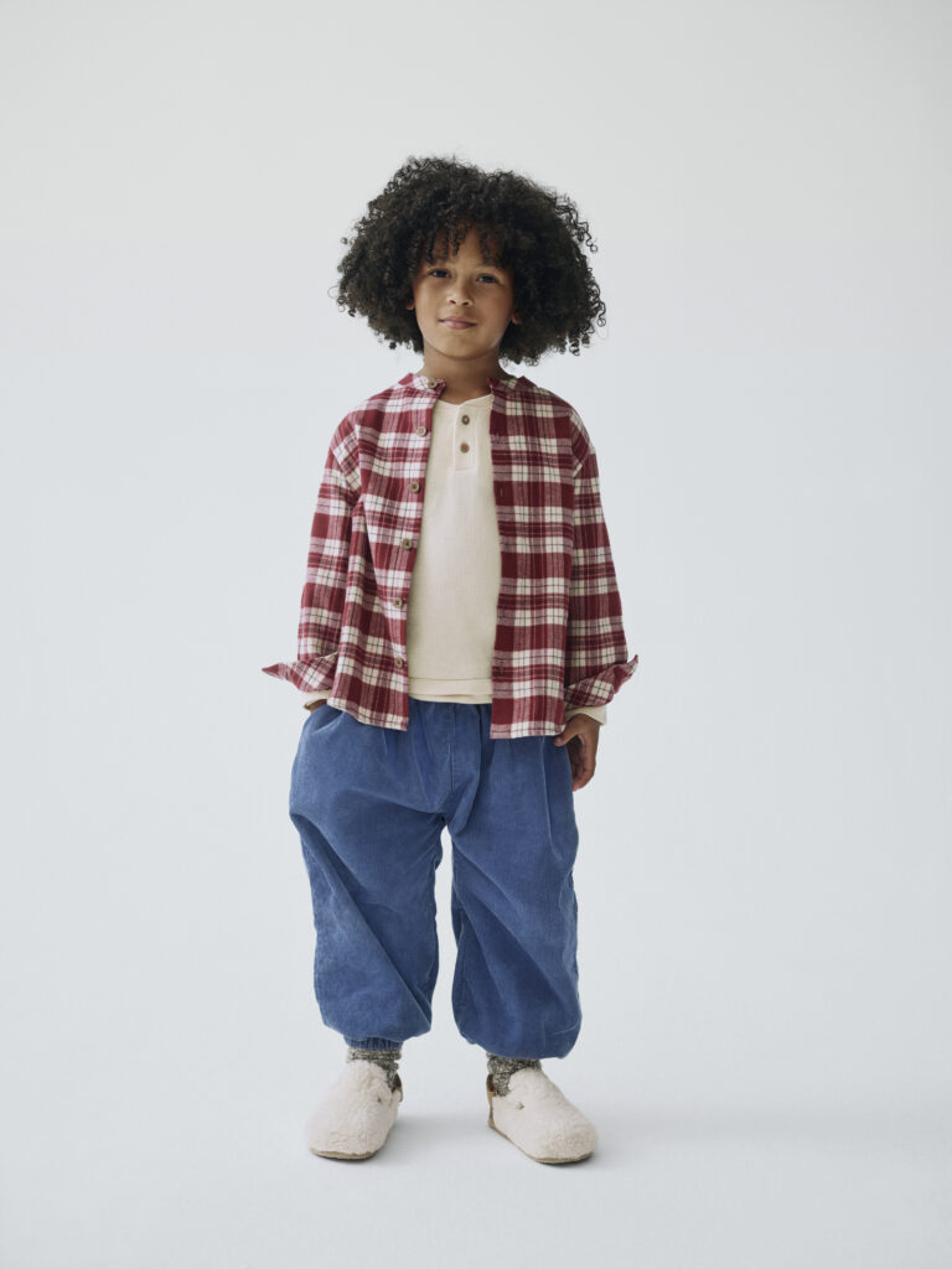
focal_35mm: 50
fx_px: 1833
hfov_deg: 29.1
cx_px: 476
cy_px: 634
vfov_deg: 38.2
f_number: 5.6
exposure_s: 1/125
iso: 400
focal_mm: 63
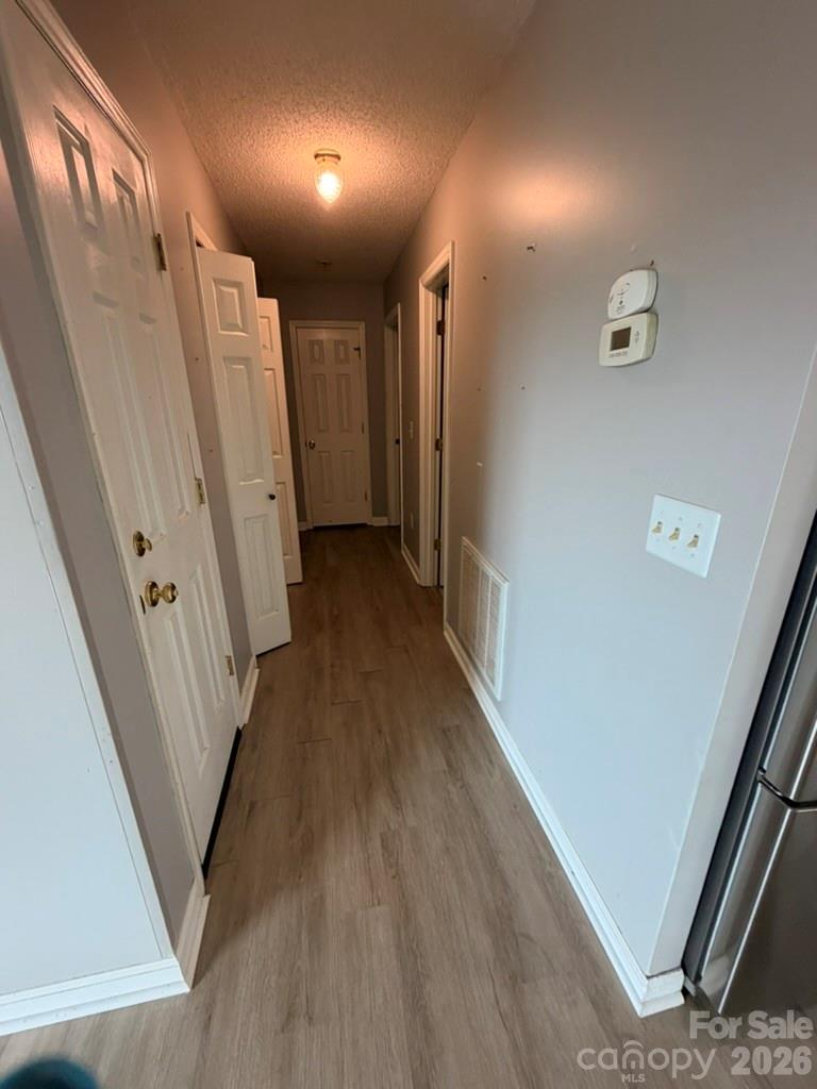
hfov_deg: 85.7
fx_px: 441
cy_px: 544
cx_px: 408
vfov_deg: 102.1
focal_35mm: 14
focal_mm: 2.22
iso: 250
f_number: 2.2
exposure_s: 1/60
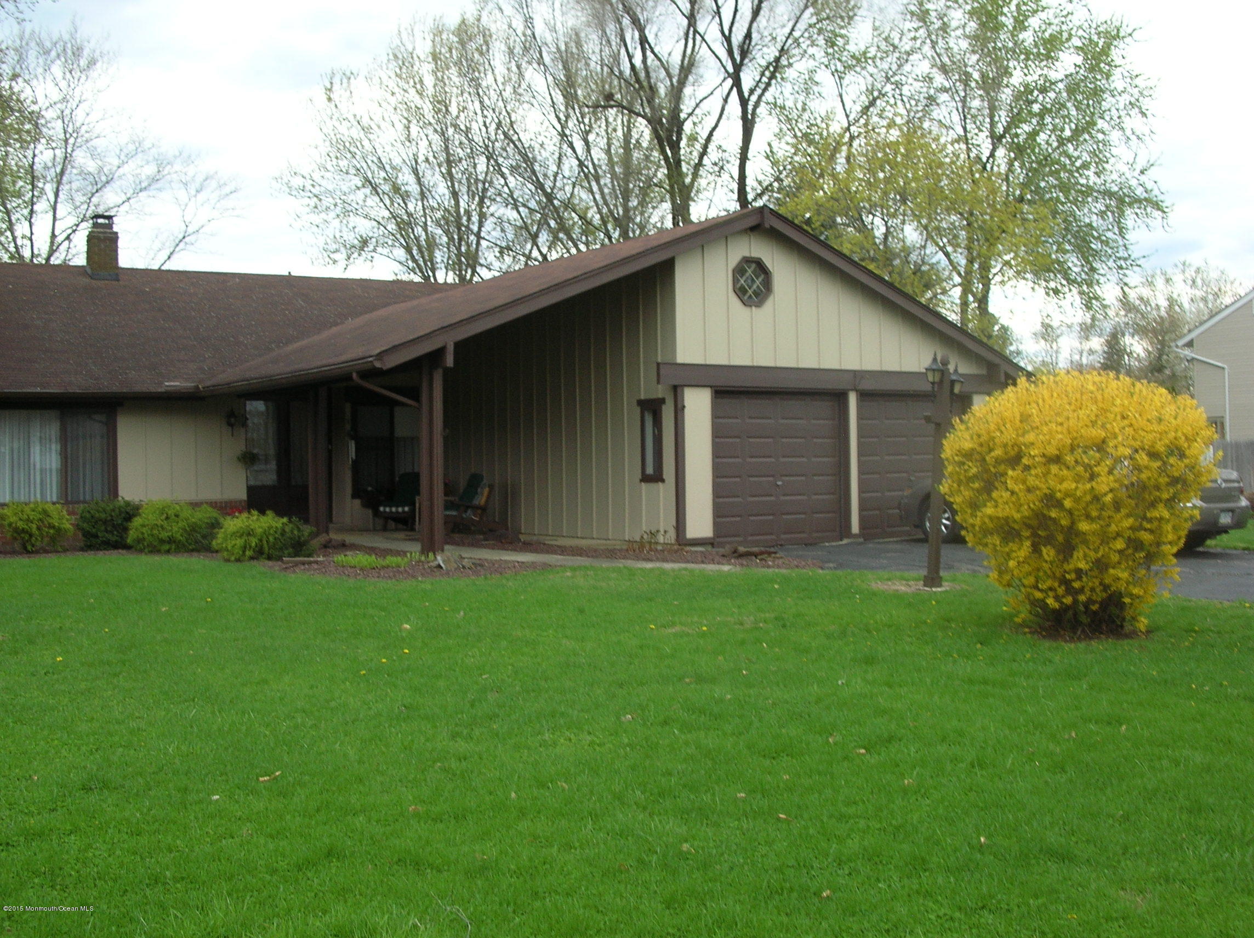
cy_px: 469
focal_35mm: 36
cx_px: 627
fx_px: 1303
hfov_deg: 51.4
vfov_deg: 39.6
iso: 50
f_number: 3.7
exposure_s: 1/172
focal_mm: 6
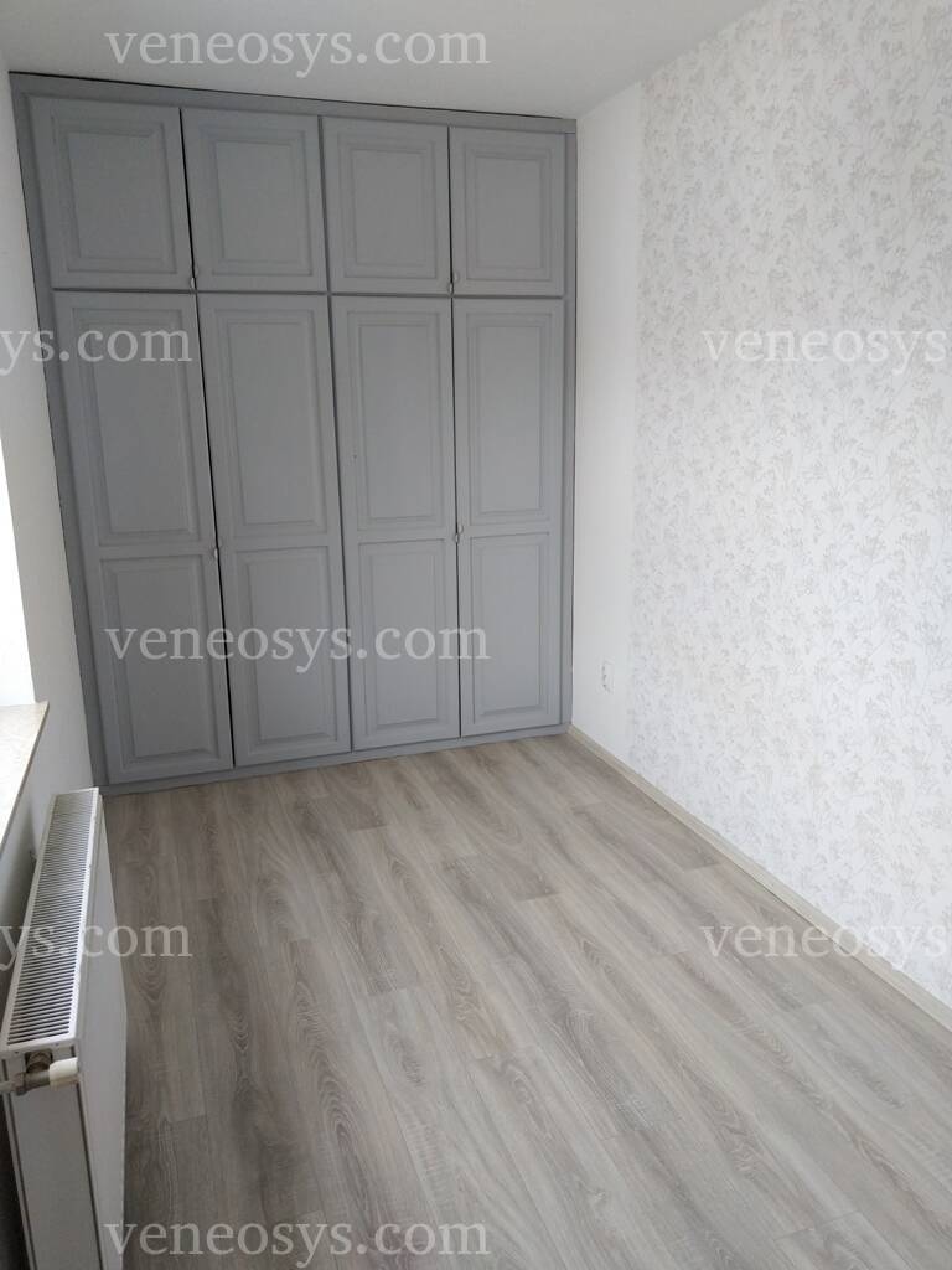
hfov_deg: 54.9
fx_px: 917
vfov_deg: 69.4
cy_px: 635
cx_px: 476
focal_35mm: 25
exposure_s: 1/100
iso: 100
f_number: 1.75
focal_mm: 4.28
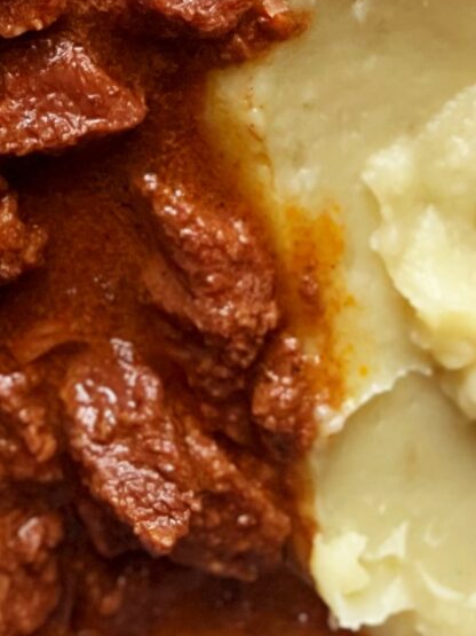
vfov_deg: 13.6
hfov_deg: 11.5
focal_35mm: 120
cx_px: -348
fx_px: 2201
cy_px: -702
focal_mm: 5.1
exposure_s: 1/122
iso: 100
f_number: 1.6
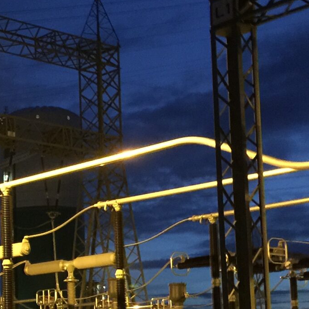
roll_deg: -0.2
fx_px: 970
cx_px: -111
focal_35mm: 96
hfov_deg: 16.9
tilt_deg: +7.0
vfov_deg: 17.9
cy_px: 262
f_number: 2.2
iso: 100
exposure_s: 1/4
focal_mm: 4.15
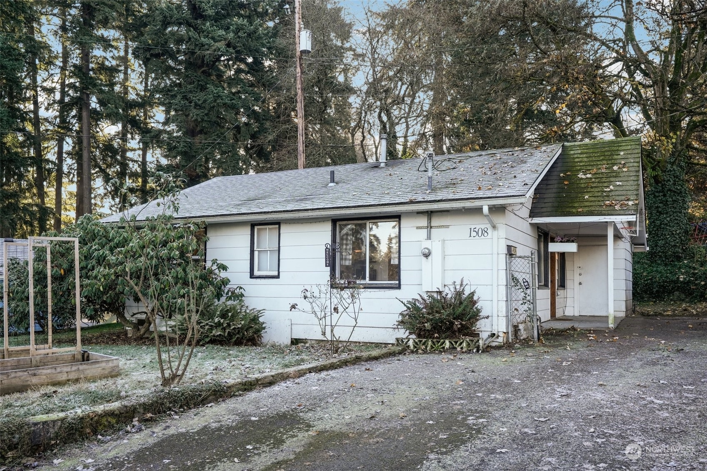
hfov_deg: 63.7
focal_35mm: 29
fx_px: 569
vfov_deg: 45.0
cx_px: 354
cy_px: 236
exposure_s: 1/100
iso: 400
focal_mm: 29
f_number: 8
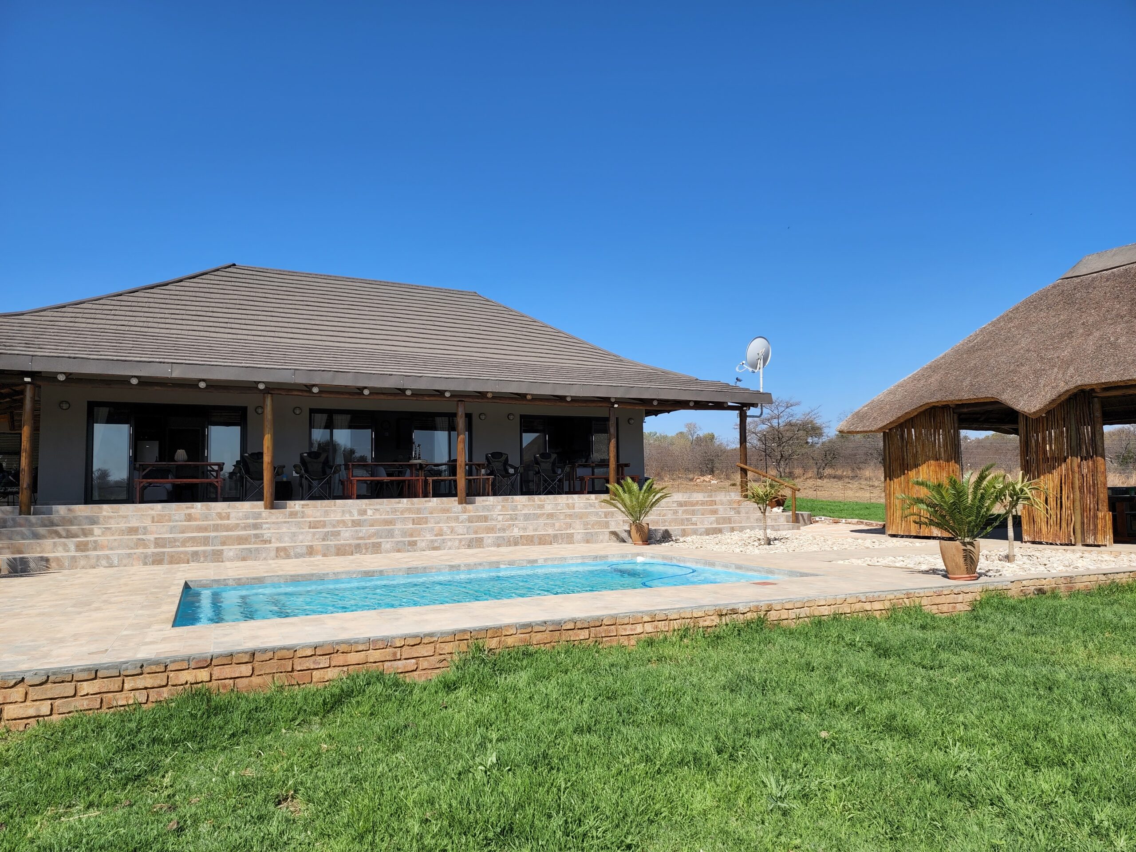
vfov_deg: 58.9
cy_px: 426
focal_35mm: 23
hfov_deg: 73.9
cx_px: 568
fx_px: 755
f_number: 1.8
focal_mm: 6.4
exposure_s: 1/978
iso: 12
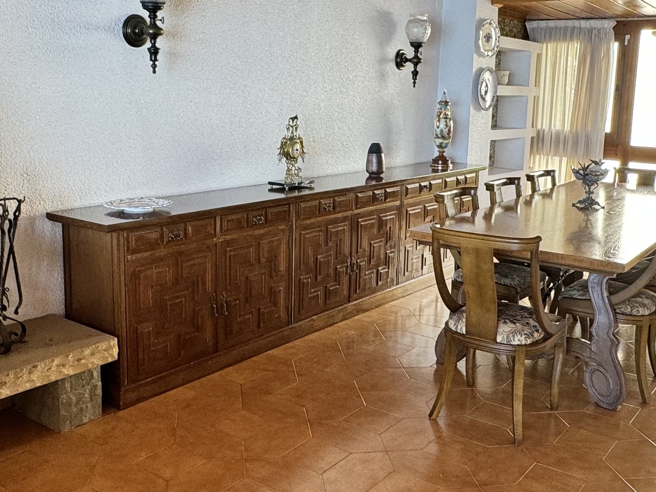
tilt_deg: -8.4
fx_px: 720
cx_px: 319
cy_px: 212
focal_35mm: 38
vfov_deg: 37.7
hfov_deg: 49.0
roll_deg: -0.6
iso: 80
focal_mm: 2.22
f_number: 2.2
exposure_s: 1/99
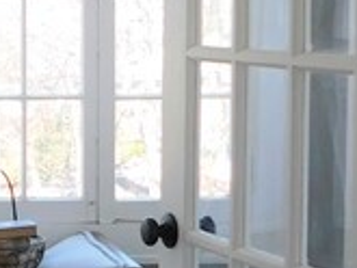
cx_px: -219
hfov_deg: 12.9
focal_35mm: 143
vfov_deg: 10.4
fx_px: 1476
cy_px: 95
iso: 125
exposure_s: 1/80
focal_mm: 4
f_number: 3
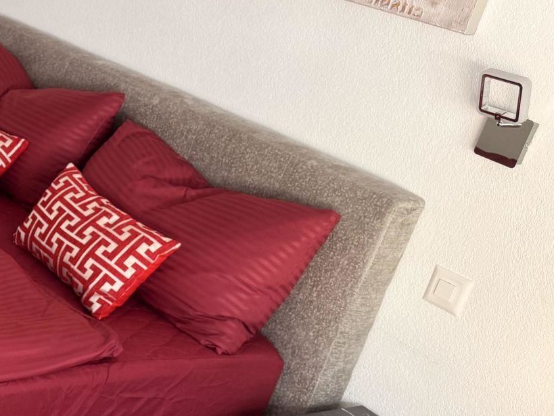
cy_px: 229
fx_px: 960
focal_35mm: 60
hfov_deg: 27.8
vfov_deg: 24.4
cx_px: -126
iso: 200
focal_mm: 6.76
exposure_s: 1/121
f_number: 1.78
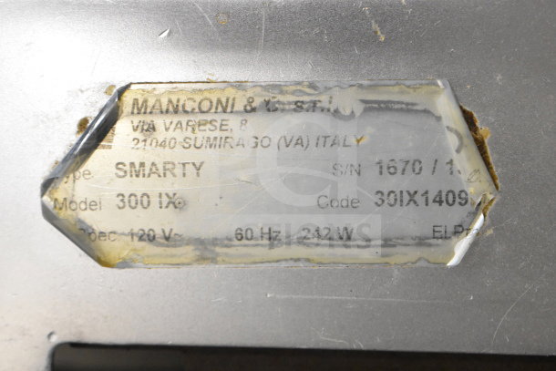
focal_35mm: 82
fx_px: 1274
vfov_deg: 16.6
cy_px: 186
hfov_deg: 24.6
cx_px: 278
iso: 6400
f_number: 6.3
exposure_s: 1/160
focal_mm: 55
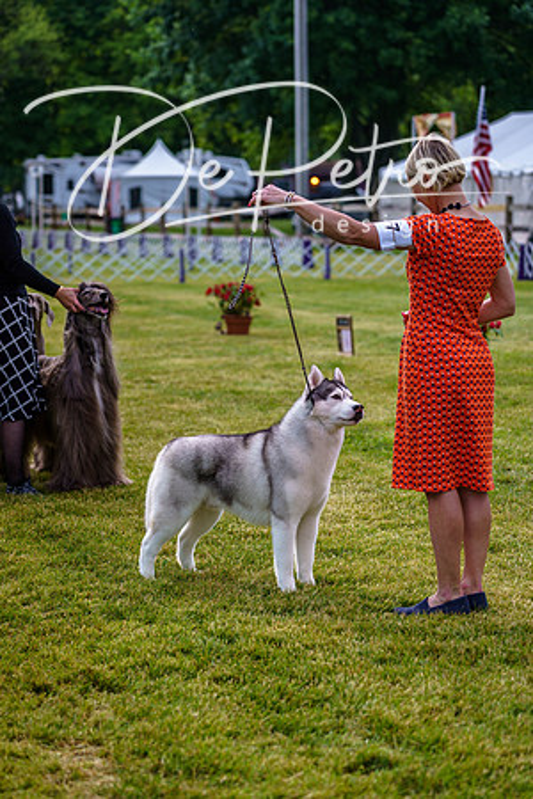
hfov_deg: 12.5
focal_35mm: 110
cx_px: 266
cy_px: 400
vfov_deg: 18.6
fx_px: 2443
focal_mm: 110
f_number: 4
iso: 160
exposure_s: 1/500
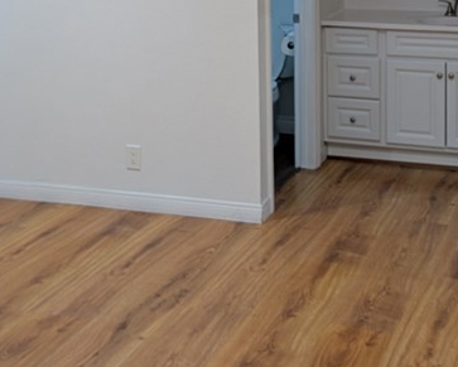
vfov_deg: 22.3
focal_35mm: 66
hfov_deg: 28.5
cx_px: 307
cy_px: 1
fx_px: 895
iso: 83
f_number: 1.7
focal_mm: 4.53
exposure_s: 1/24
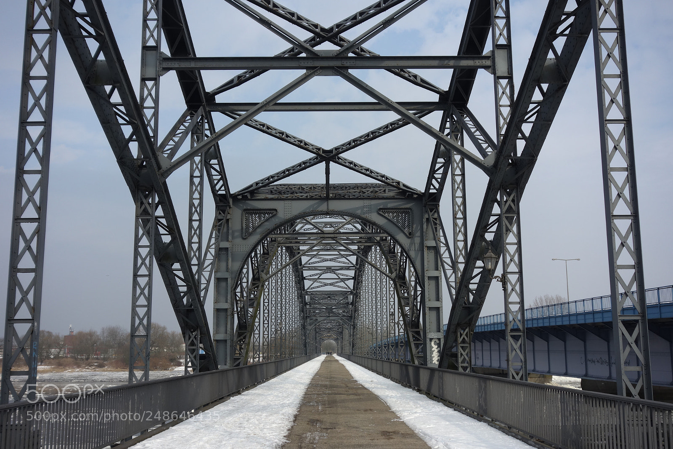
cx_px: 336
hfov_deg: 49.6
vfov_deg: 34.2
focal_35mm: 39
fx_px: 729
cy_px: 224
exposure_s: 1/640
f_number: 4
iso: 80
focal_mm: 14.57
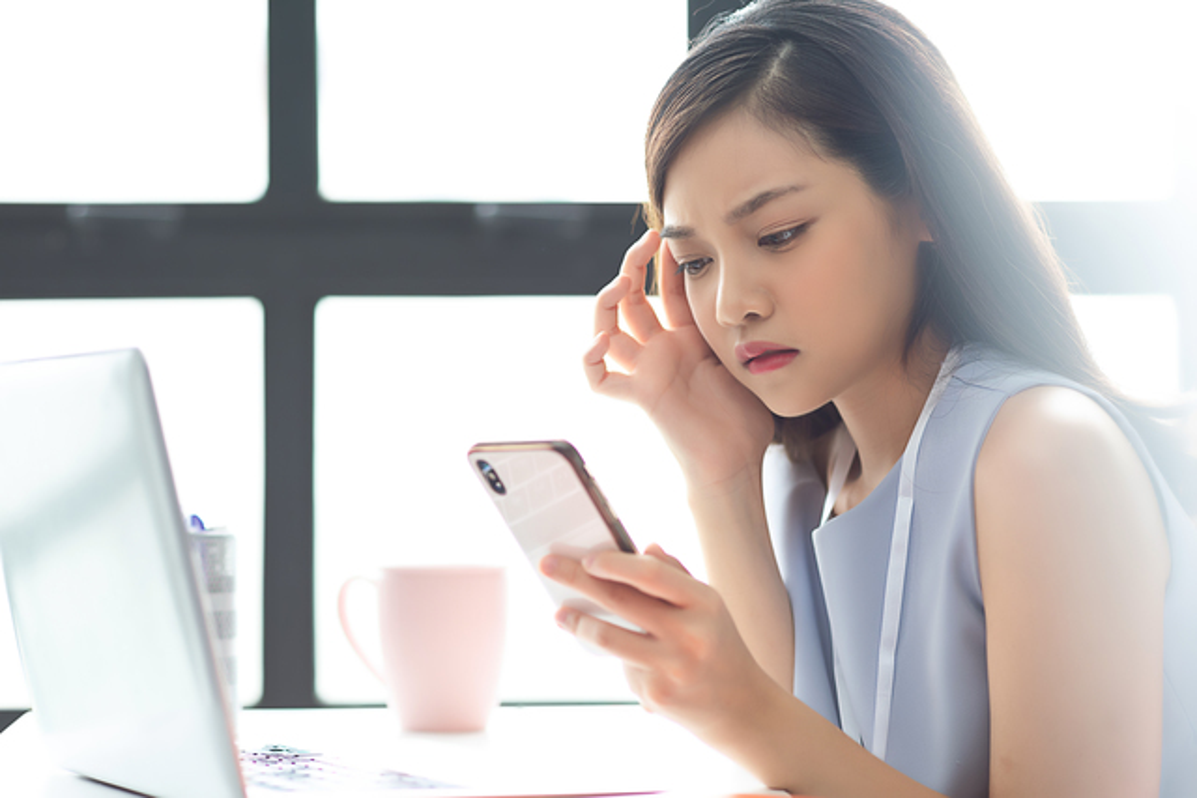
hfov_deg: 23.9
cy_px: 399
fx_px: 2827
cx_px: 598
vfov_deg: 16.1
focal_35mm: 85
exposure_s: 1/250
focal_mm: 85
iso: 400
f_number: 2.8
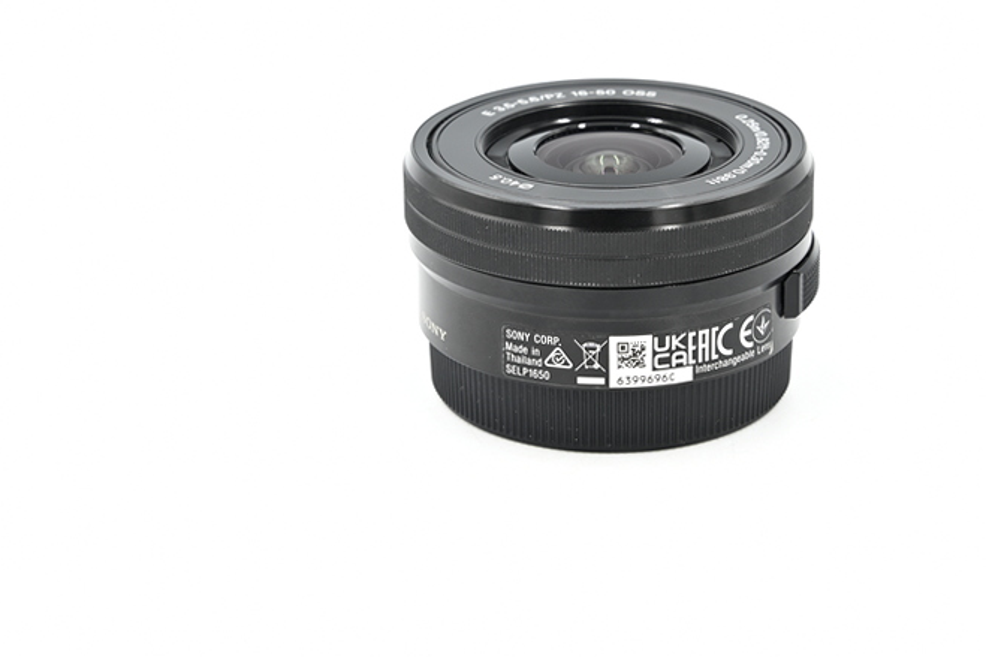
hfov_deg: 18.8
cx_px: 555
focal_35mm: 109
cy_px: 204
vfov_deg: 12.5
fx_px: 2984
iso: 200
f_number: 11
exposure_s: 1/30
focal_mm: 74
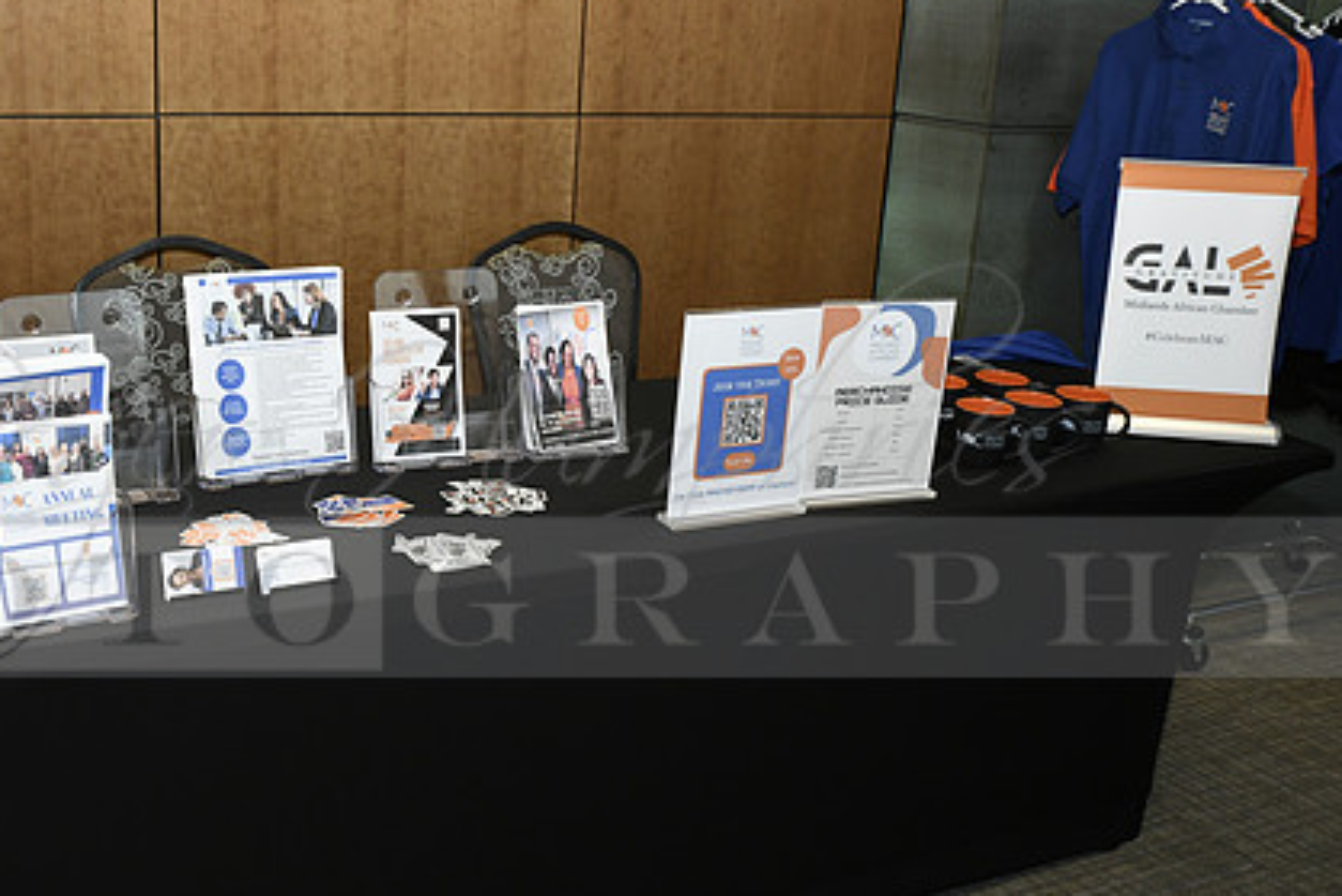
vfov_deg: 31.2
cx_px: 488
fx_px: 1603
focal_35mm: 43
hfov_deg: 45.0
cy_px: 470
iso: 1600
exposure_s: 1/60
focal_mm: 31
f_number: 8
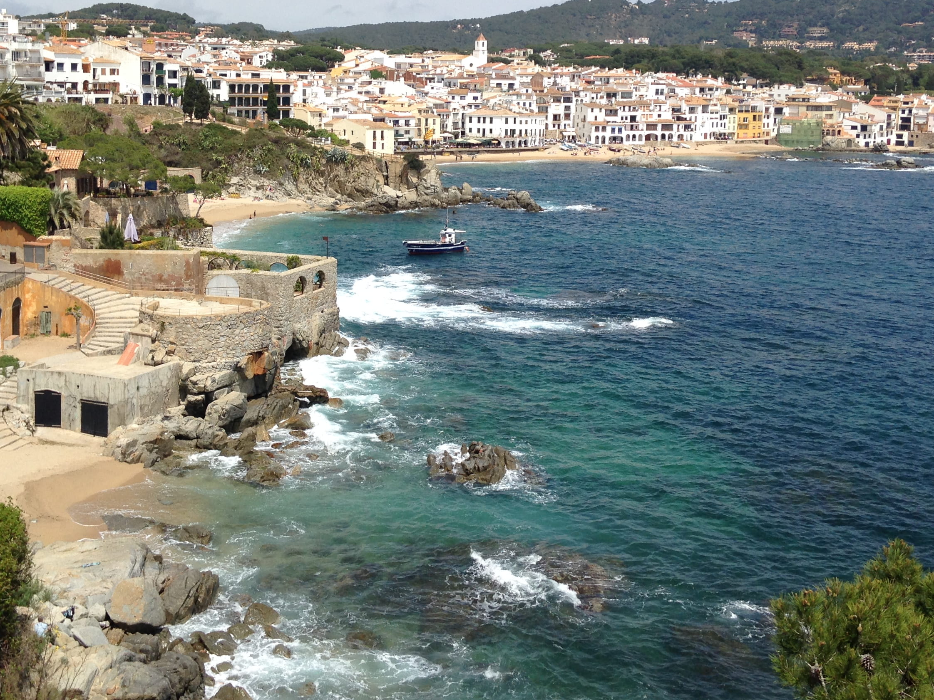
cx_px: 432
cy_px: 199
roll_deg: +0.4
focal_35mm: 48
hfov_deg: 39.6
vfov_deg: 29.9
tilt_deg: -6.0
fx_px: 1295
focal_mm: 4.12
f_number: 2.4
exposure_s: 1/2169
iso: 50
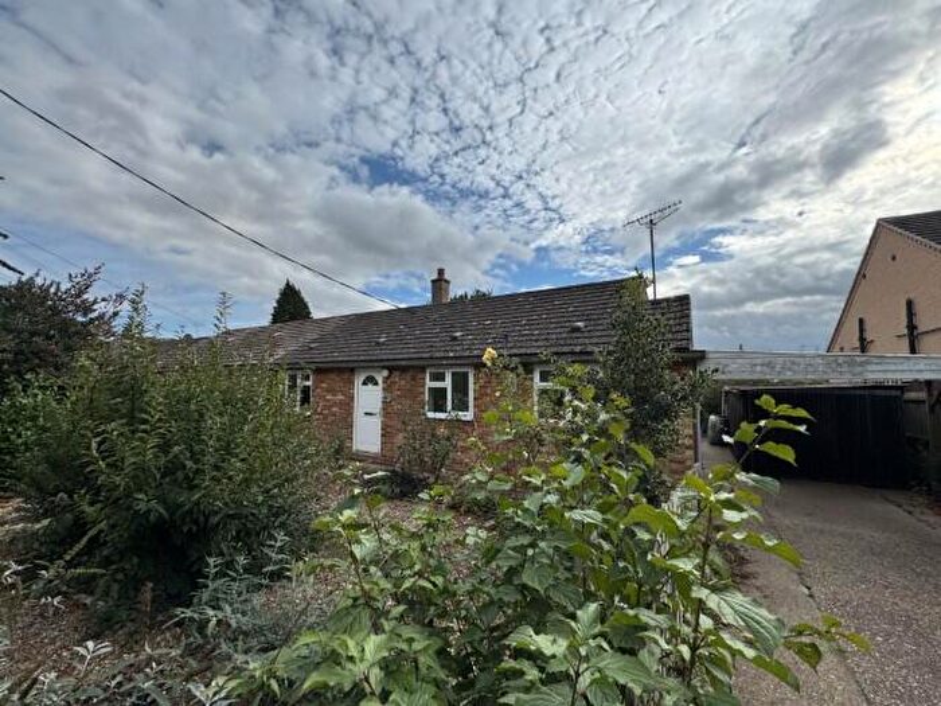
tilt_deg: +3.8
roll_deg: -0.1
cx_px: 470
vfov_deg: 85.7
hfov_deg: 102.1
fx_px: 381
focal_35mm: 14
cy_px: 353
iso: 50
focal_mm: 2.22
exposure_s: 1/1832
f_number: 2.2
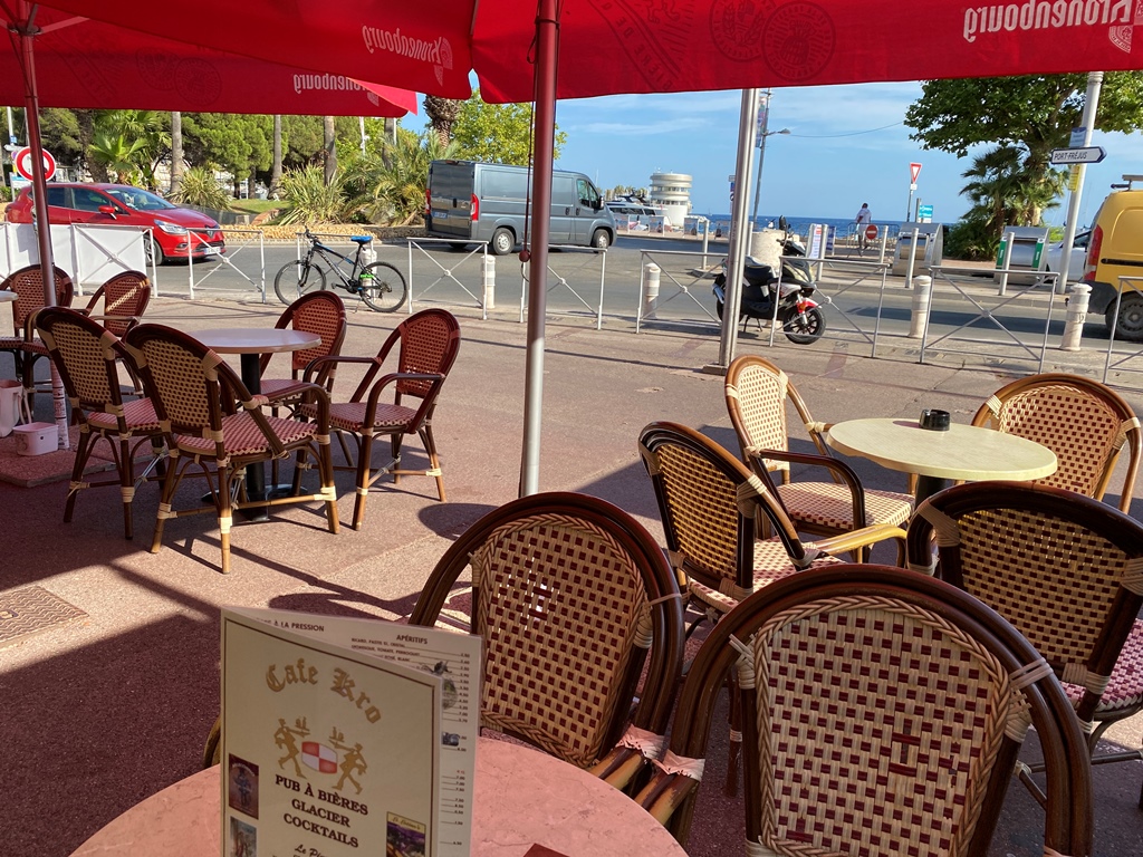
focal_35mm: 26
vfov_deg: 53.1
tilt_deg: -13.7
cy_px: 428
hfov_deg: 67.3
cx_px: 572
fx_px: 859
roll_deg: -2.8
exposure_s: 1/1412
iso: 32
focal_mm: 4.25
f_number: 1.8
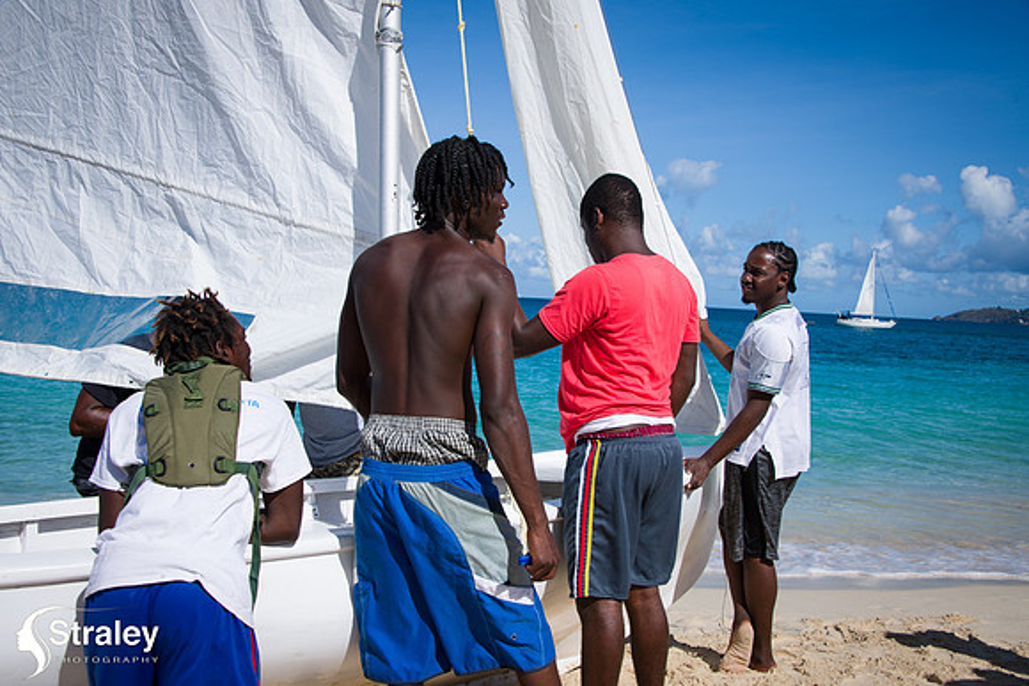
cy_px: 343
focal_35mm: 40
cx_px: 514
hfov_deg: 48.4
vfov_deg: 33.4
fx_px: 1144
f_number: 9
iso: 64
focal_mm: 40
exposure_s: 1/320
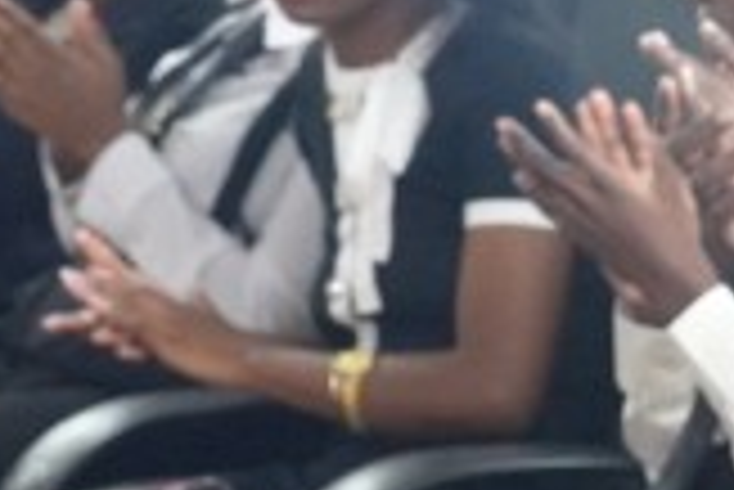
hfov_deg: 7.4
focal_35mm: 247
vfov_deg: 5.5
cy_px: 692
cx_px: 2139
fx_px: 5040
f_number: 4
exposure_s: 1/160
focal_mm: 35
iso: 6400
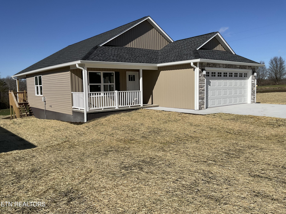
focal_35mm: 29
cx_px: 143
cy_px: 107
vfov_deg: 48.2
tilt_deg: -3.8
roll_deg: +1.0
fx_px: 240
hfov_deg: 61.7
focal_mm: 3
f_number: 1.8
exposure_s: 1/4405
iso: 16
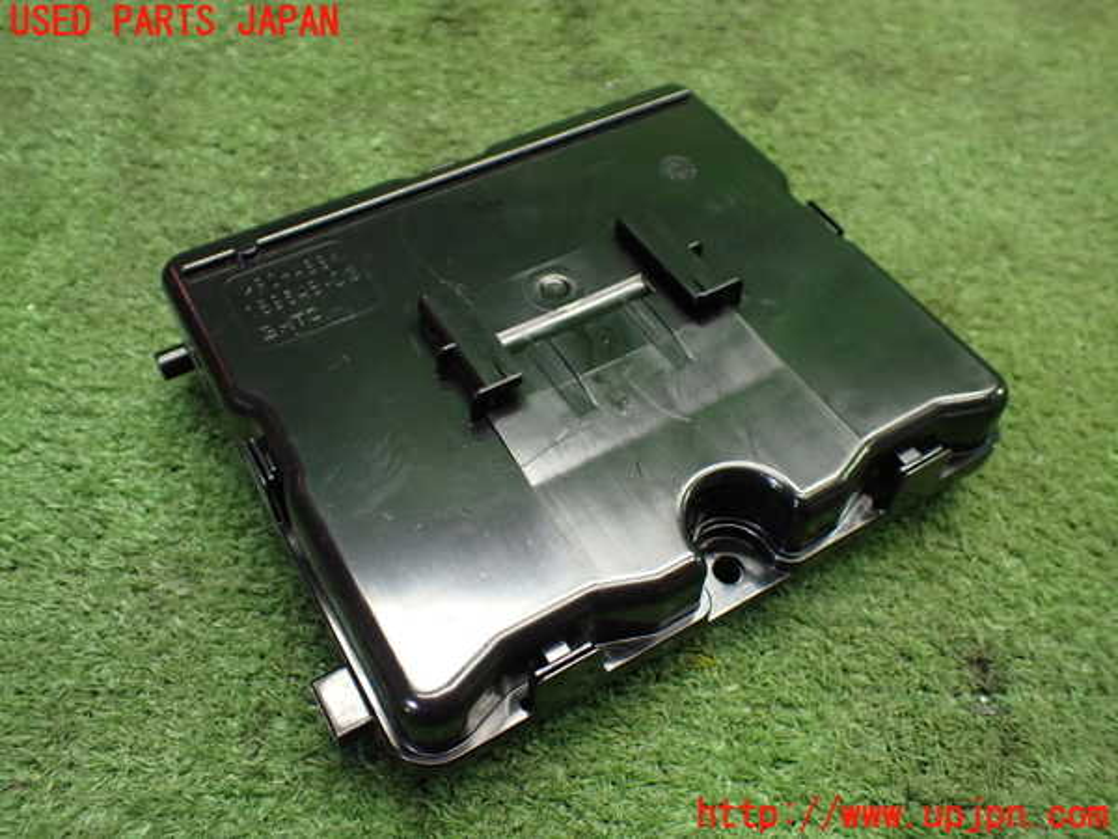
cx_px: 559
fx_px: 969
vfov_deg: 46.8
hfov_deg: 60.0
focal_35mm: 30
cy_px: 420
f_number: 2.3
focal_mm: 5.4
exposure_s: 1/100
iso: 800
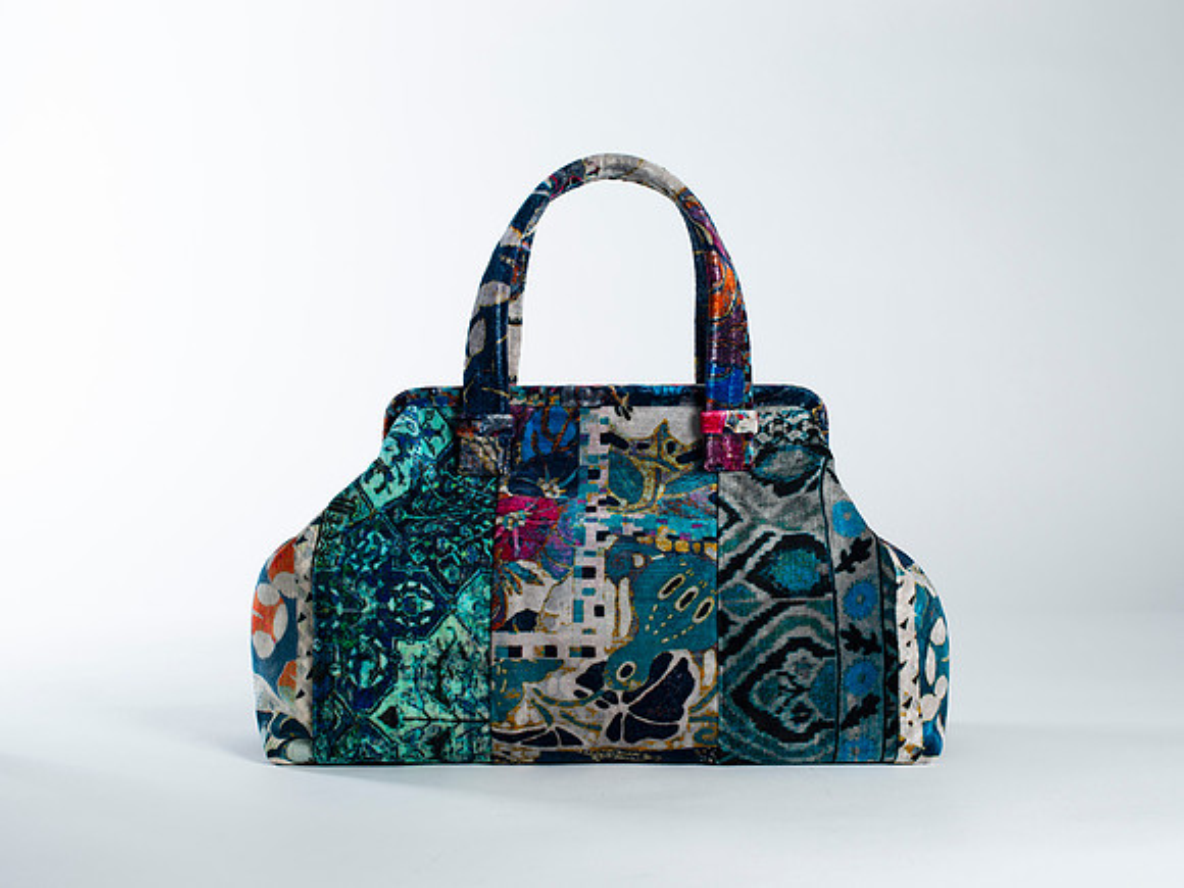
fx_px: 1861
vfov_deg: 26.8
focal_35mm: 54
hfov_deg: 35.3
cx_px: 592
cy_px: 444
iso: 200
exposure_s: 1/200
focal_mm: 50
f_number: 7.1
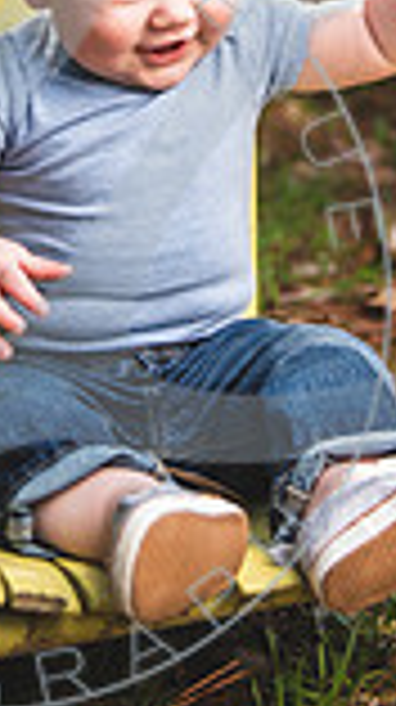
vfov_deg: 20.1
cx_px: 176
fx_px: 1909
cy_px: -45
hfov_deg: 11.8
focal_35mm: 102
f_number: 2.8
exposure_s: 1/640
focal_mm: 34
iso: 100
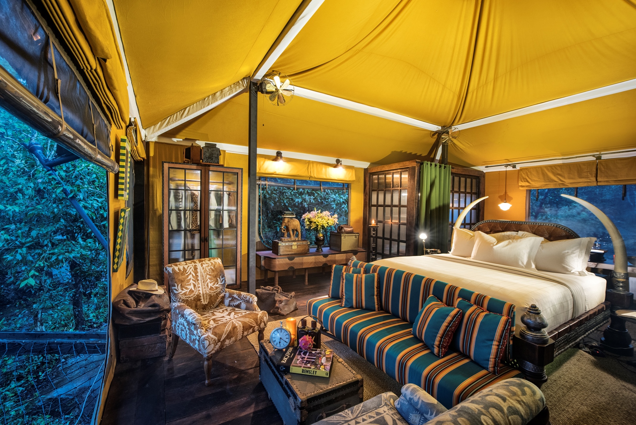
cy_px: 212
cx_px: 318
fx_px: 265
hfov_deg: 100.4
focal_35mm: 15
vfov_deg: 77.4
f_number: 9
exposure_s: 1
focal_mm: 15
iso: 400
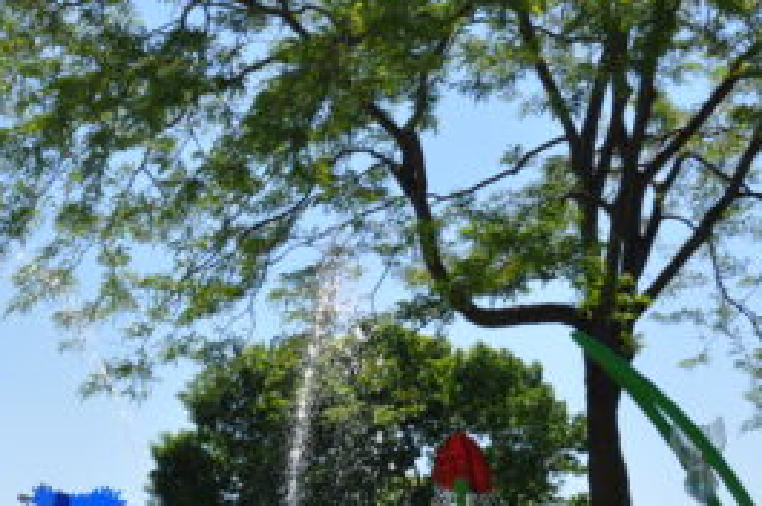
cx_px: 17
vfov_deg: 11.6
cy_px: 522
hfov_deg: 17.3
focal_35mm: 116
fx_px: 2452
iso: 200
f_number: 10
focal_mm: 32
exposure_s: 1/400
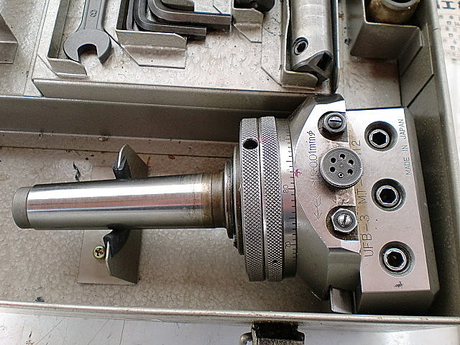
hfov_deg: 52.6
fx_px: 465
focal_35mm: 35
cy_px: 172
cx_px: 230
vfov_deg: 40.7
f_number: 3.1
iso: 125
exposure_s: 1/60
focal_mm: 6.3
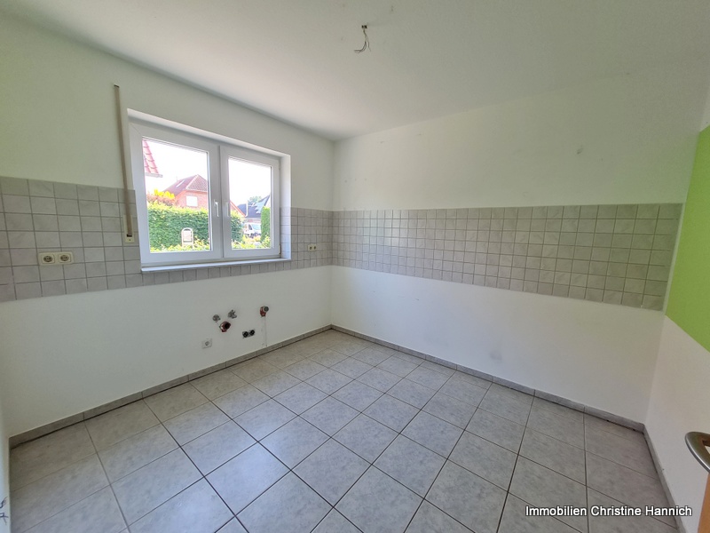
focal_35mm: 13
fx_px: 267
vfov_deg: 89.9
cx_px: 355
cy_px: 266
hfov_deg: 106.2
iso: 64
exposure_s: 1/100
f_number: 2.2
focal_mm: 1.74
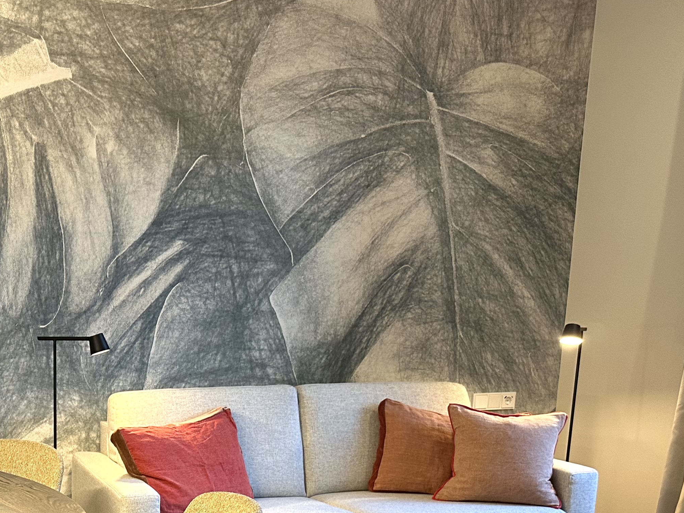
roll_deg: +0.3
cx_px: 90
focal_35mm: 48
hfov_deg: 37.5
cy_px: 506
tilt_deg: -13.1
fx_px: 948
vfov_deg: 28.5
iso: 200
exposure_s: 1/60
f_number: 1.78
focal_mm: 6.86
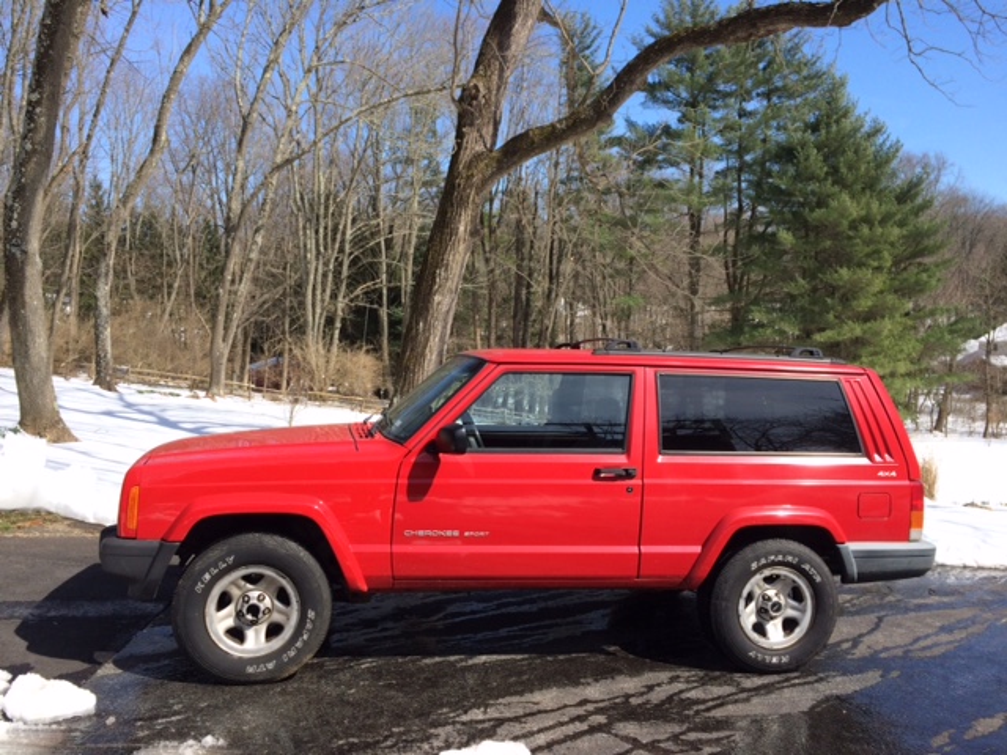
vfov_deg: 48.2
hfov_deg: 61.7
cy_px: 378
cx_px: 504
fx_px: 844
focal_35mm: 29
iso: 32
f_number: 2.2
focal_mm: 4.15
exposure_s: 1/1520
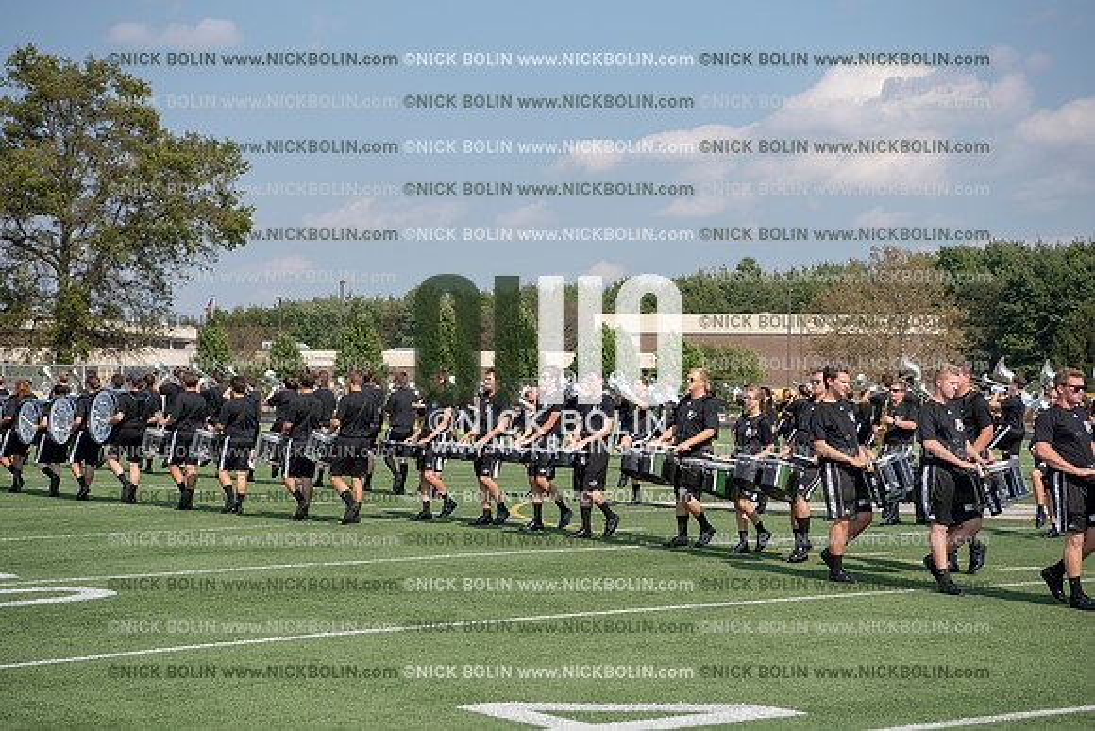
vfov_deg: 19.5
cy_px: 366
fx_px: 2130
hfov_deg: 28.8
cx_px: 548
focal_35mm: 70
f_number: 5.6
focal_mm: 70
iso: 200
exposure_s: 1/1250
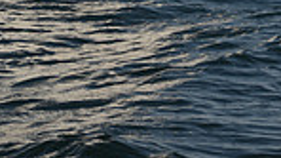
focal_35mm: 287
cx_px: -64
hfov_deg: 7.5
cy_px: -386
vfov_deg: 4.0
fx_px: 2137
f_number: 10
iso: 250
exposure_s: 1/640
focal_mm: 70
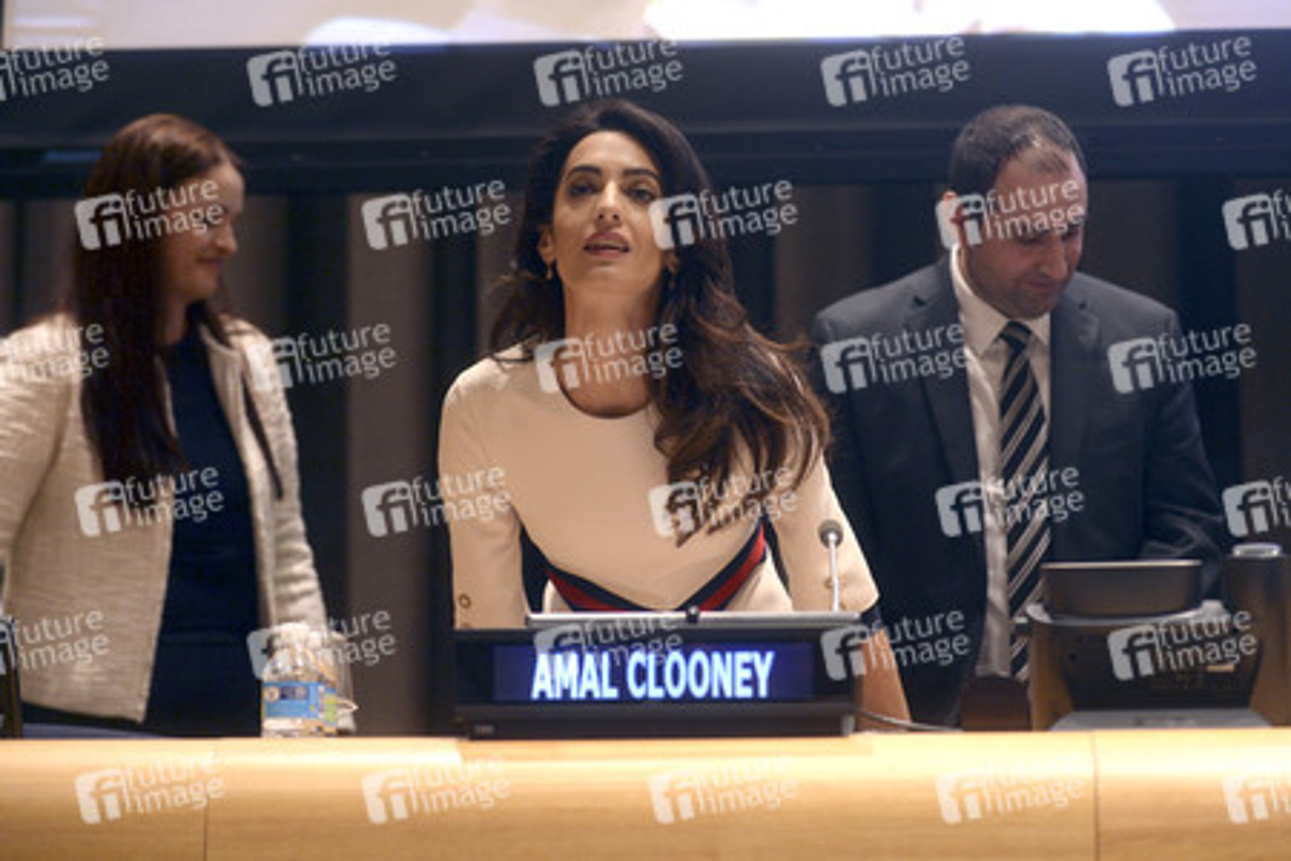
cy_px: 430
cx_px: 646
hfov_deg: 22.6
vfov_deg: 15.2
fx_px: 3227
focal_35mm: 90
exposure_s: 1/250
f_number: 2.8
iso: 2000
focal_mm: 90
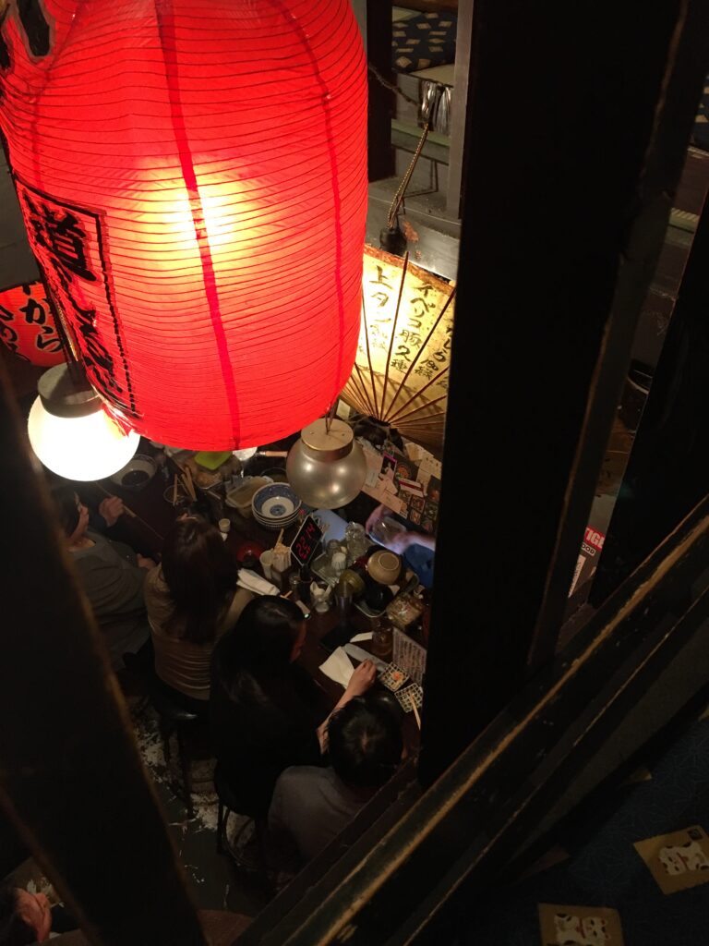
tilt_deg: -42.7
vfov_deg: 61.7
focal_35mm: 29
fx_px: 792
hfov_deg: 48.2
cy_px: 473
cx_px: 354
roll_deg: -0.1
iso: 200
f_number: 2.2
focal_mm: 4.15
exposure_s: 1/24
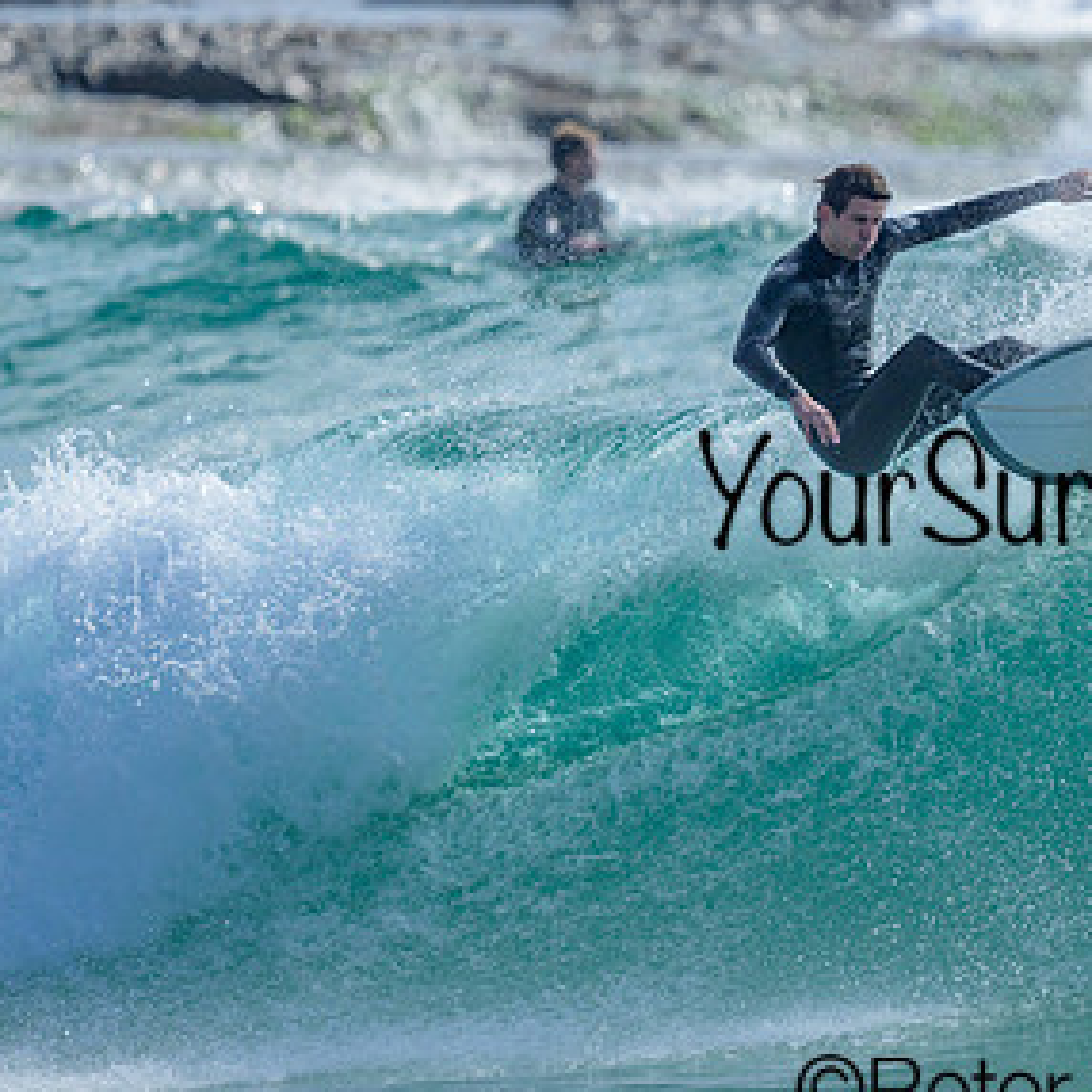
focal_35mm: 1380
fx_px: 49253
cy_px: 456
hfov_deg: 1.3
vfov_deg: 1.3
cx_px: 1092
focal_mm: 800
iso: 250
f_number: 6.3
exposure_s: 1/2000
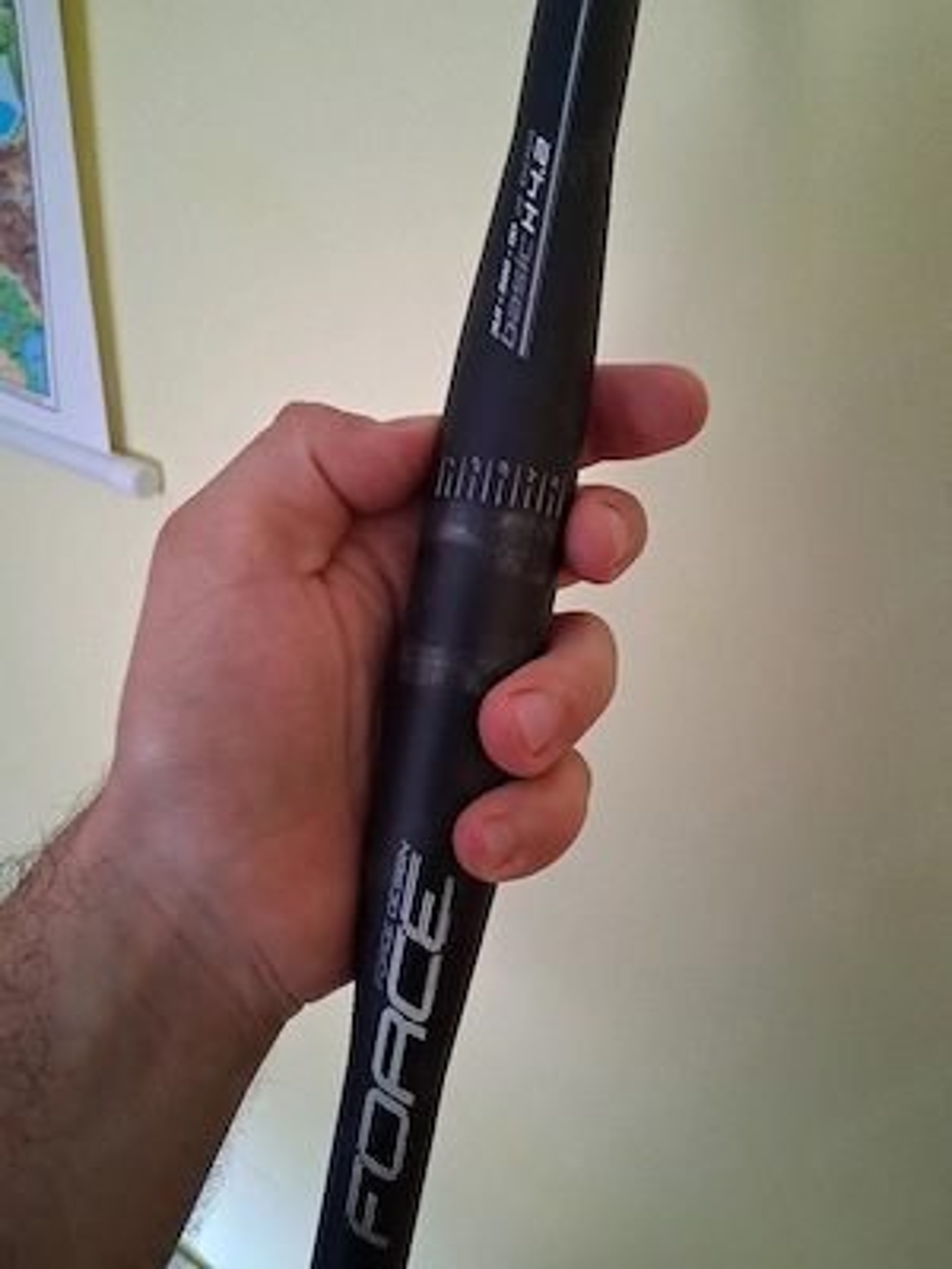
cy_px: 634
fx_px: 953
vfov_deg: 67.3
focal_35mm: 26
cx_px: 476
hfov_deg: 53.1
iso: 500
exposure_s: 1/25
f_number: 1.8
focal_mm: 3.98
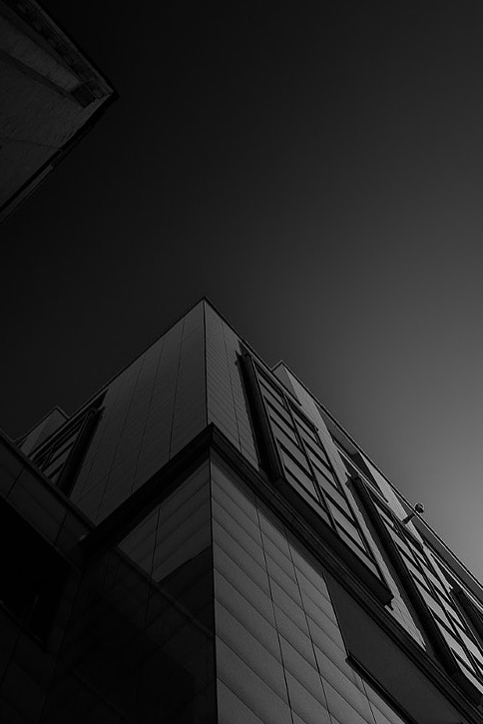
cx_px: 287
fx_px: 1287
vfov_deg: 30.8
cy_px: 557
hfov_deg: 21.2
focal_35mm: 64
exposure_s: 1/320
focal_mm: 29
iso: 250
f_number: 7.1
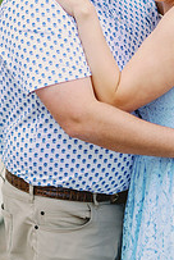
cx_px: 141
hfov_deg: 7.3
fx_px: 1358
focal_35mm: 188
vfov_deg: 10.9
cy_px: 63
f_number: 2.8
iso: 100
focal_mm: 85
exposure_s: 1/500
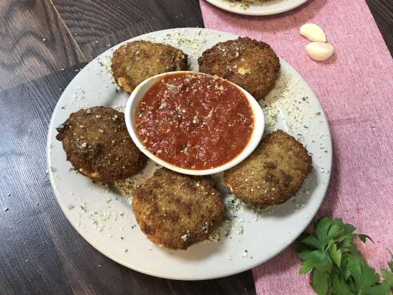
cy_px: 148
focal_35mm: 28
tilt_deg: -62.0
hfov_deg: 63.4
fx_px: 318
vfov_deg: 49.7
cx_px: 196
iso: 40
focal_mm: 3.99
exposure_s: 1/24
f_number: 1.8
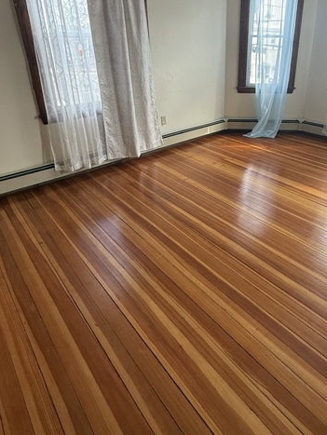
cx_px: 207
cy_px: 163
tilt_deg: -23.4
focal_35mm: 23
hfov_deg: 58.1
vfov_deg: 72.6
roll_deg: +0.2
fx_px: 289
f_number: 2.2
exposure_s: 1/120
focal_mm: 2.22
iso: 125
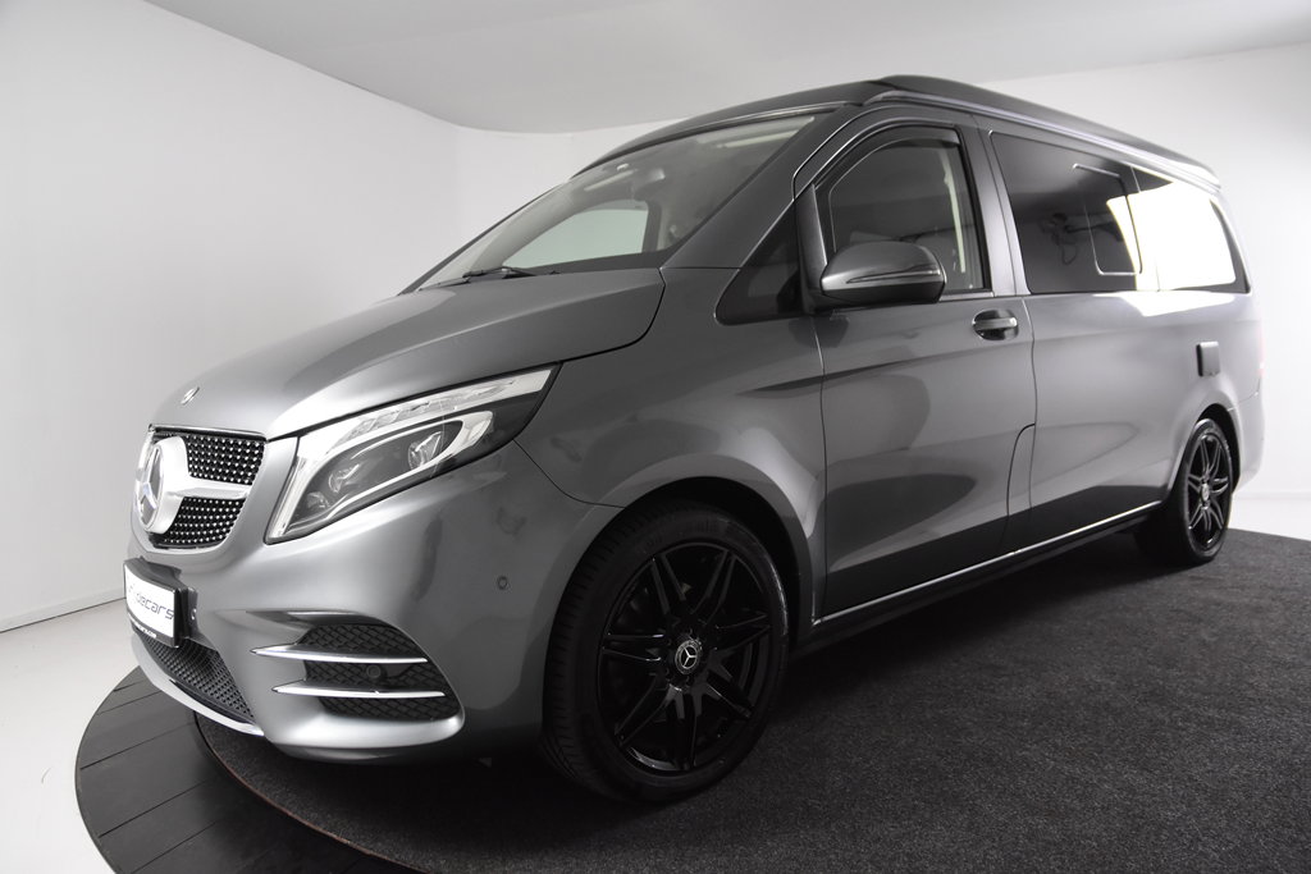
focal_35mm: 26
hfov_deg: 70.4
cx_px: 656
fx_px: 929
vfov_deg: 50.4
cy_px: 437
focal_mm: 17
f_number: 4
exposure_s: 1/60
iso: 1600
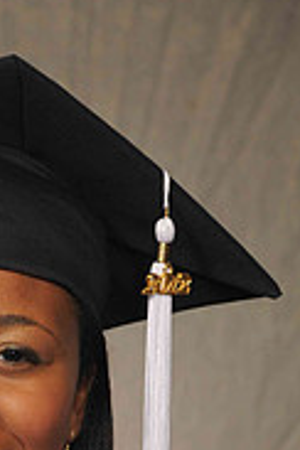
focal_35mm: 369
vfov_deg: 5.6
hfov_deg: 3.7
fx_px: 4612
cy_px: 457
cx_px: -50
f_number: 5.6
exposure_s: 1/125
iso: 200
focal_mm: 100
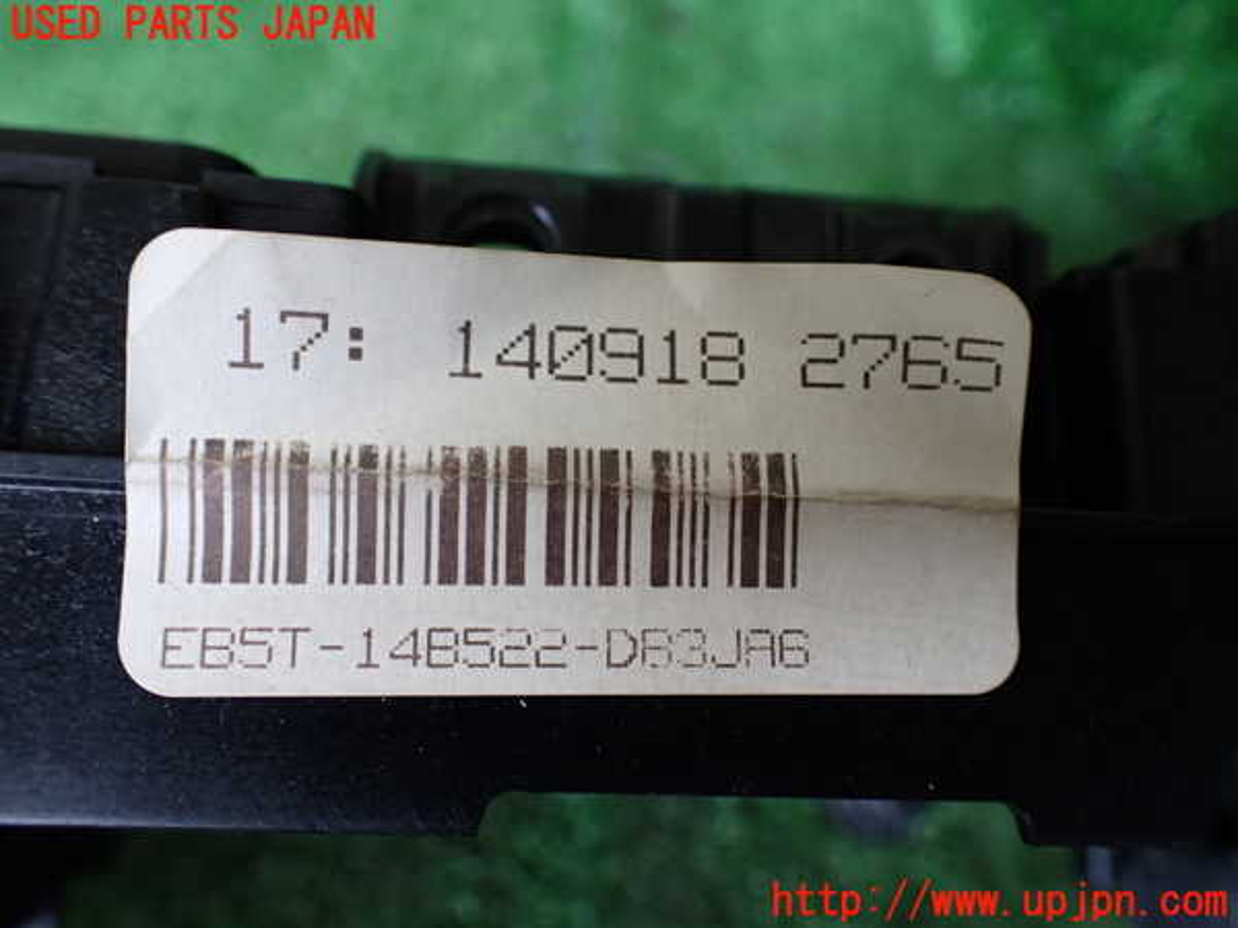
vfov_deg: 46.8
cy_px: 464
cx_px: 619
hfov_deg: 60.0
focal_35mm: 30
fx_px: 1073
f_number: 2.3
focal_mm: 5.4
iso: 200
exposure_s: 1/125
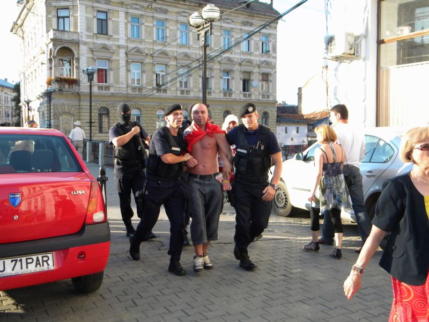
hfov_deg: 45.8
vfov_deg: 35.1
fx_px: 508
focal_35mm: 41
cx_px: 214
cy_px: 161
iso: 328
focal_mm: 7.3
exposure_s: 1/500
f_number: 3.8
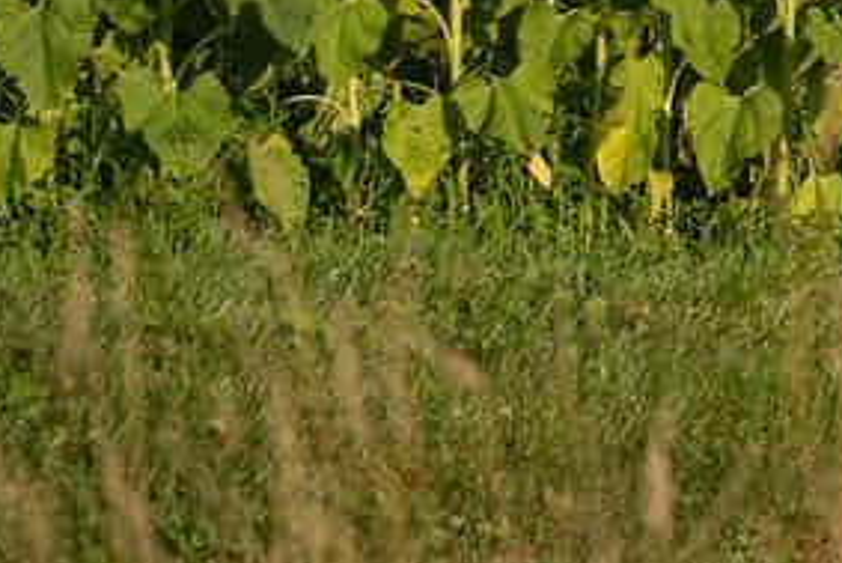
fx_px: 16941
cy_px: -398
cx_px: 1172
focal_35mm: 724
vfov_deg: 1.9
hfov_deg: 2.8
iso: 100
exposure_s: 1/500
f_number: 4.5
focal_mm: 200
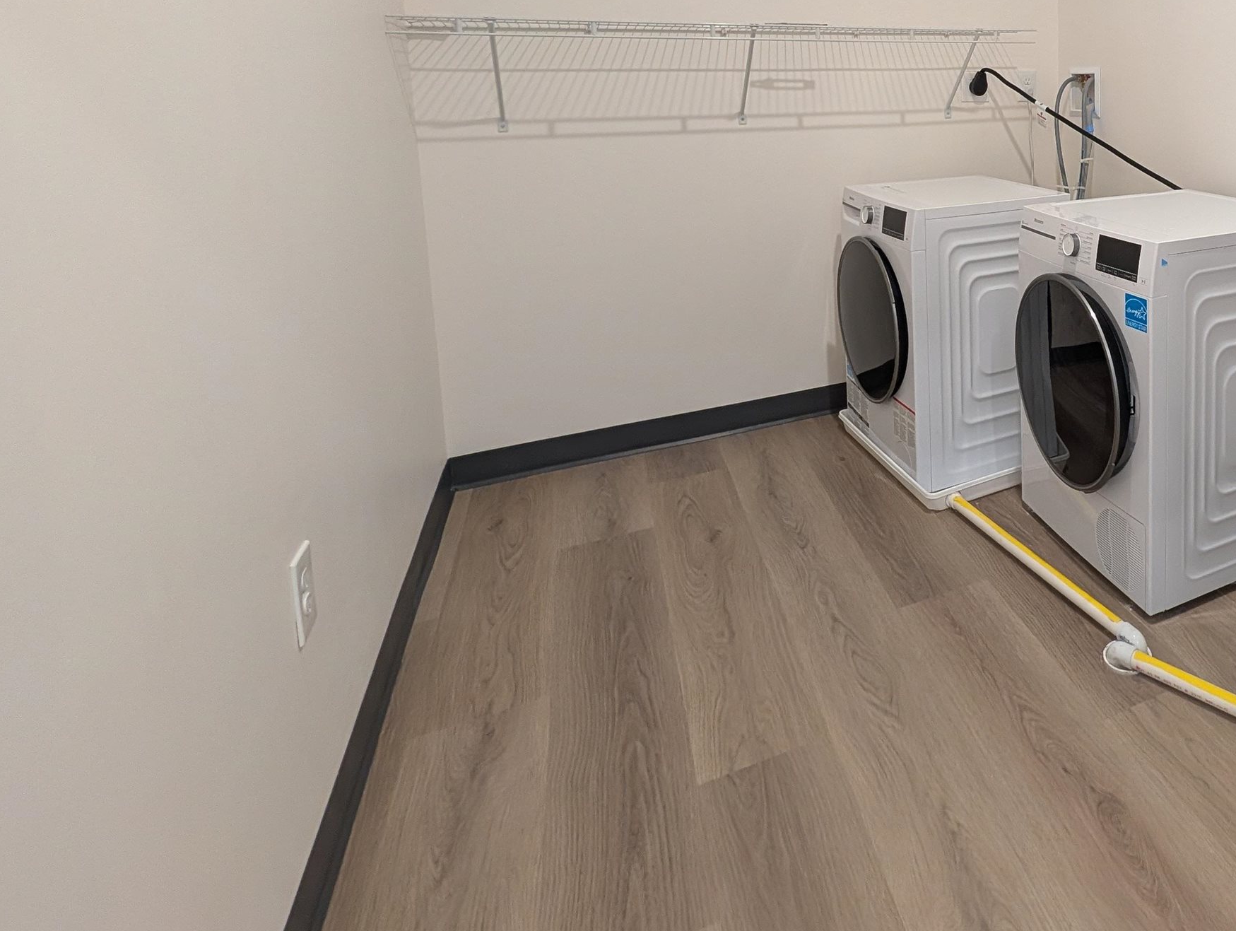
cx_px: 1041
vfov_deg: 58.2
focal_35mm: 21
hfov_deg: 68.8
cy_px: 172
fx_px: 751
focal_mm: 2.02
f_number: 1.7
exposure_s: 1/60
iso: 235
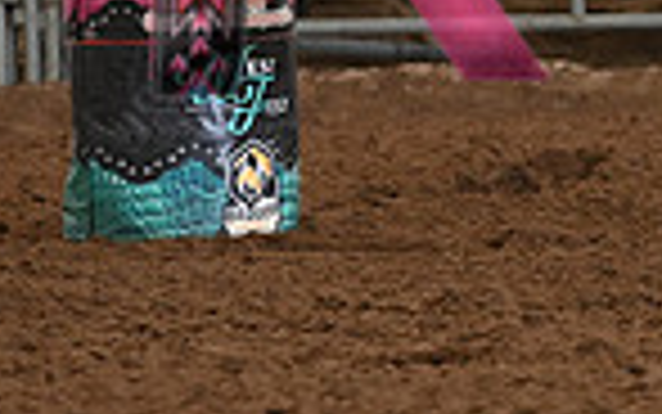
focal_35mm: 806
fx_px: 14547
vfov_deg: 1.6
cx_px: 982
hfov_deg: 2.6
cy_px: -232
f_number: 5
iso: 3200
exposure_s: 1/250
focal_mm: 200
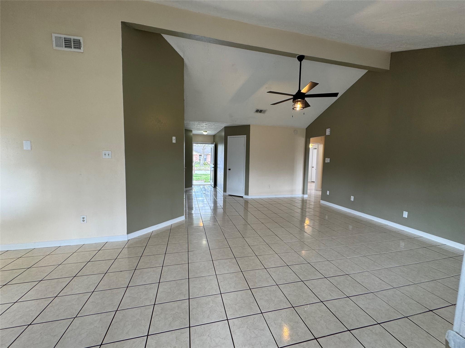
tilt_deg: -5.6
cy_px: 174
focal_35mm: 14
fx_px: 188
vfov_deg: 85.7
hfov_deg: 102.1
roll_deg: -2.1
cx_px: 232
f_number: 2.2
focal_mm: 2.22
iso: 160
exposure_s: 1/120
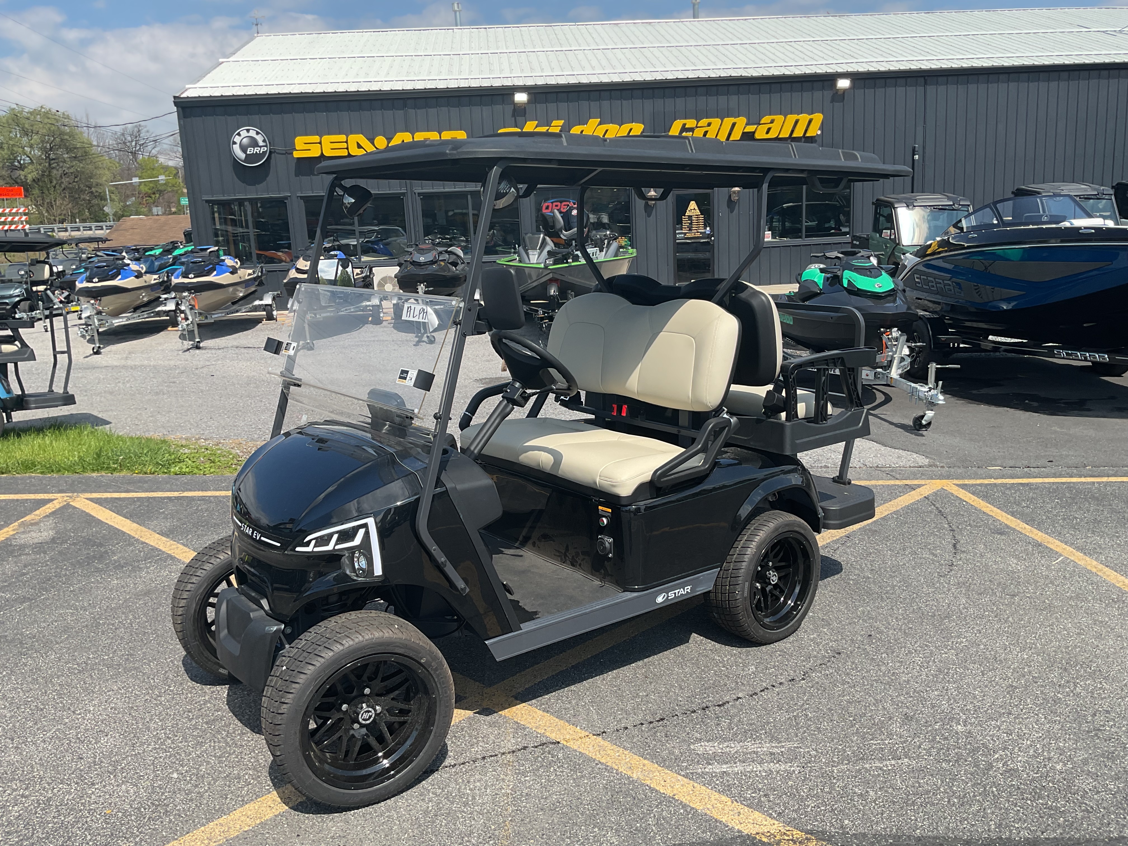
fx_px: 945
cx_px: 564
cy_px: 423
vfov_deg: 48.2
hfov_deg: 61.7
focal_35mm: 29
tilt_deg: -11.6
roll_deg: +3.1
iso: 16
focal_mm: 3
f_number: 1.8
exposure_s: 1/1250
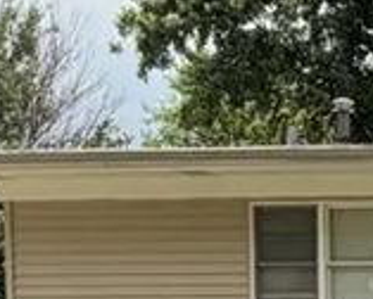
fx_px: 984
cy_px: 392
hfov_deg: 18.7
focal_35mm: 89
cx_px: 575
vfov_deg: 16.3
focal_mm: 2.22
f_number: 2.2
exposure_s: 1/770
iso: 32
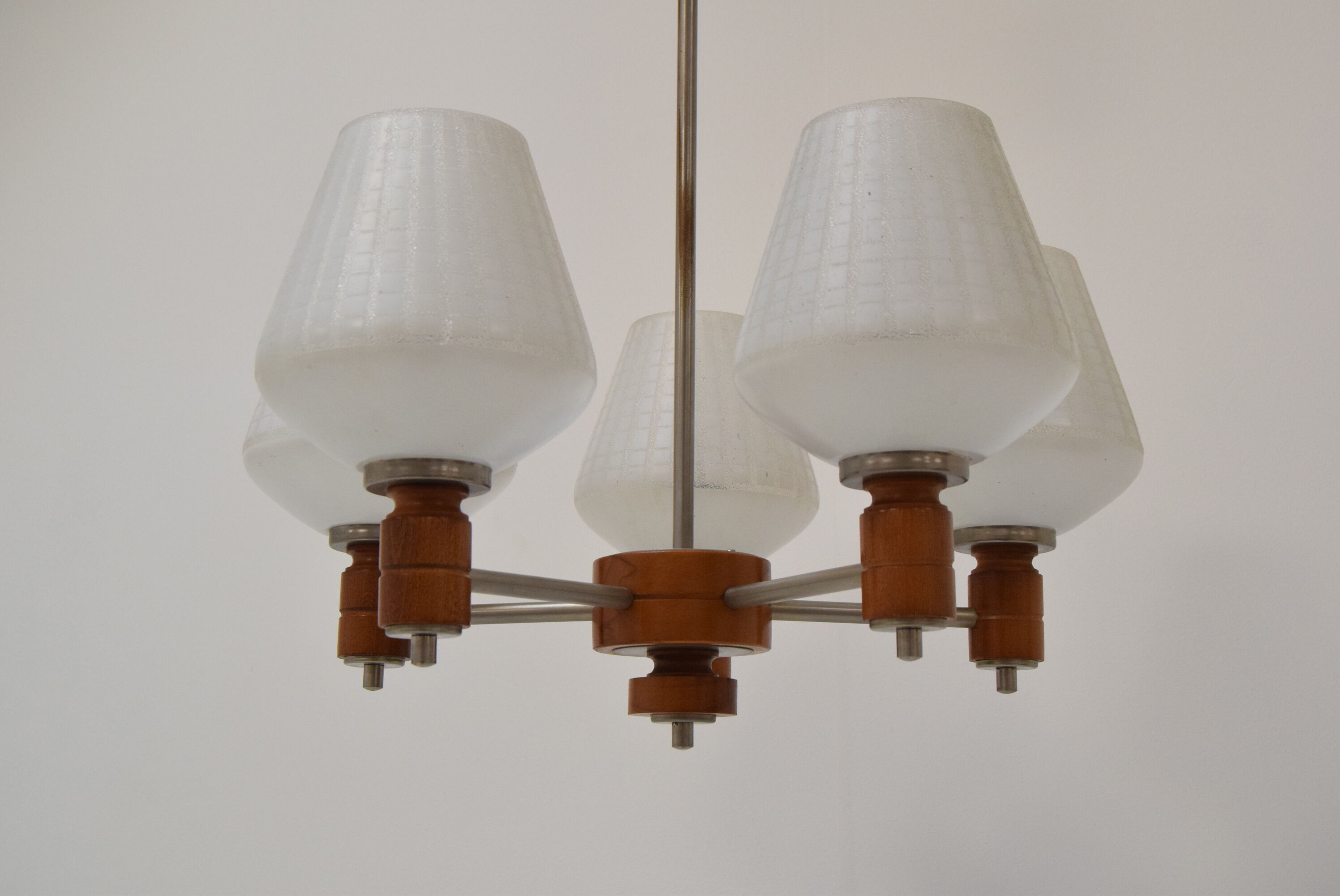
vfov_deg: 28.1
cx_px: 670
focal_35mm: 48
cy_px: 448
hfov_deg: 41.1
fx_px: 1788
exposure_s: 1/200
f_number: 7.1
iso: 1600
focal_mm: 32
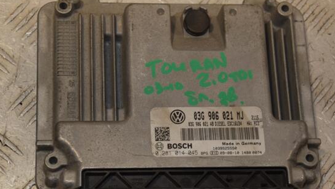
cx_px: 170
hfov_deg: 21.4
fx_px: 889
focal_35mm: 100
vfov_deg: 12.1
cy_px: 116
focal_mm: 58
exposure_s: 1/200
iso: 800
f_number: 7.1
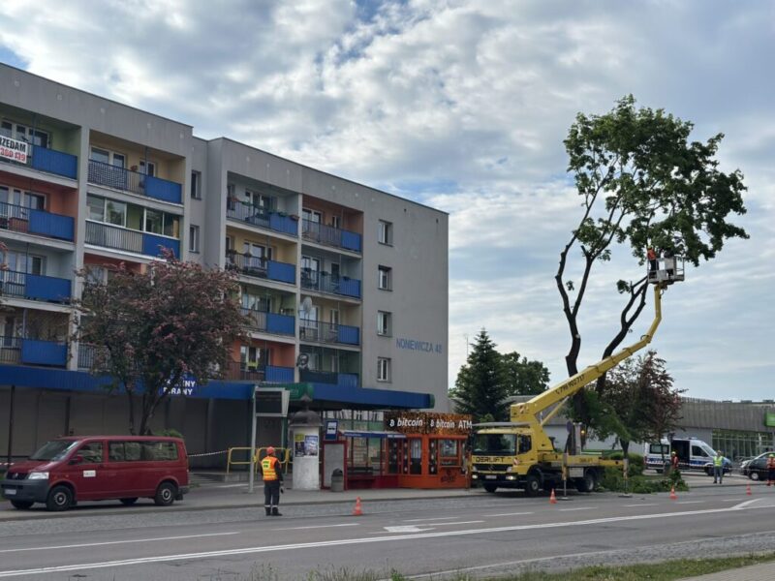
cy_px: 290
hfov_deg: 39.7
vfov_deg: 30.3
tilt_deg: +8.7
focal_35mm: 48
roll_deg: -0.5
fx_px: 1075
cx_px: 388
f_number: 1.78
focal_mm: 6.86
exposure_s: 1/8197
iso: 100
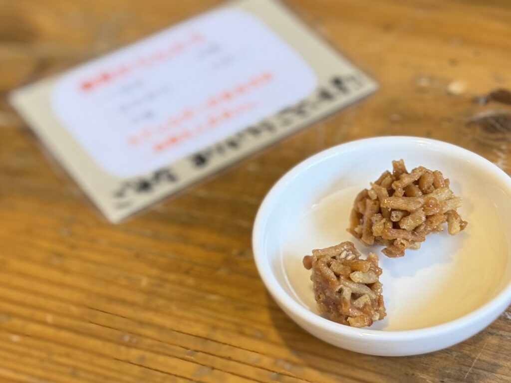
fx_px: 709
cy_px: 192
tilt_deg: -42.4
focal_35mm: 48
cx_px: 256
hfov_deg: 39.7
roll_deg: +8.1
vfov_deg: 30.3
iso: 160
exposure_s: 1/50
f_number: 1.78
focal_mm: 6.76
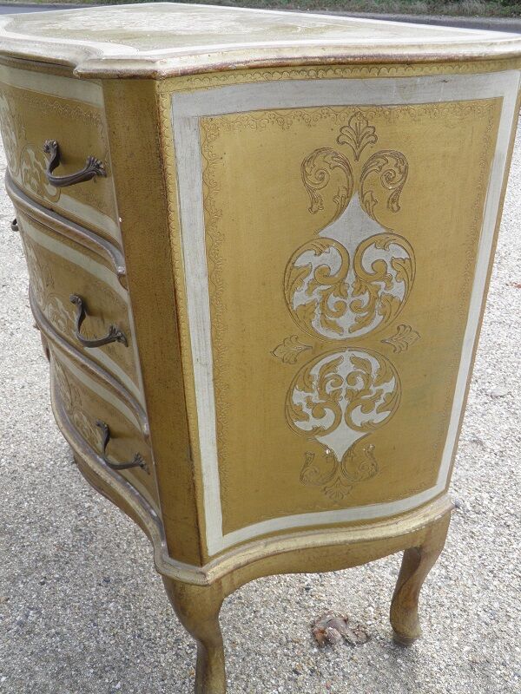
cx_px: 260
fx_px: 602
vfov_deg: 60.0
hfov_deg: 46.8
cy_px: 347
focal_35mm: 30
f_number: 4.7
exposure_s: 1/60
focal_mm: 5.5
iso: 50
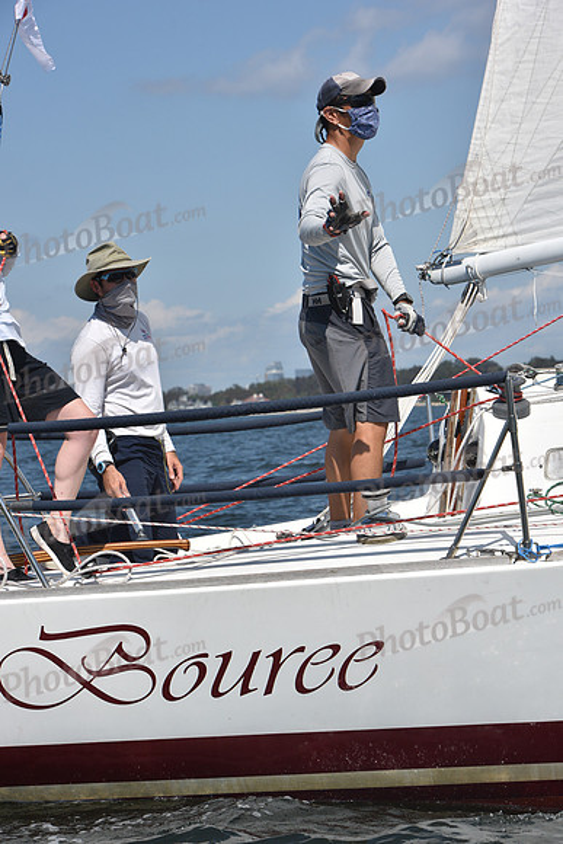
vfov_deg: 17.6
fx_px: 2719
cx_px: 282
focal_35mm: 116
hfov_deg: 11.8
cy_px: 422
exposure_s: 1/1250
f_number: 10
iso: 320
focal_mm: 116
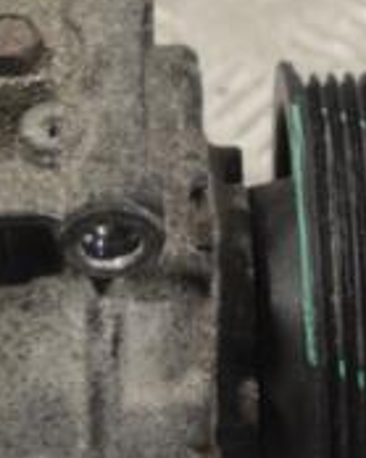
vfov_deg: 8.3
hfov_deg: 6.6
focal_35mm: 233
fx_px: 3158
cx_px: -76
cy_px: 234
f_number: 5.6
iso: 220
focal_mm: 48
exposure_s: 1/30
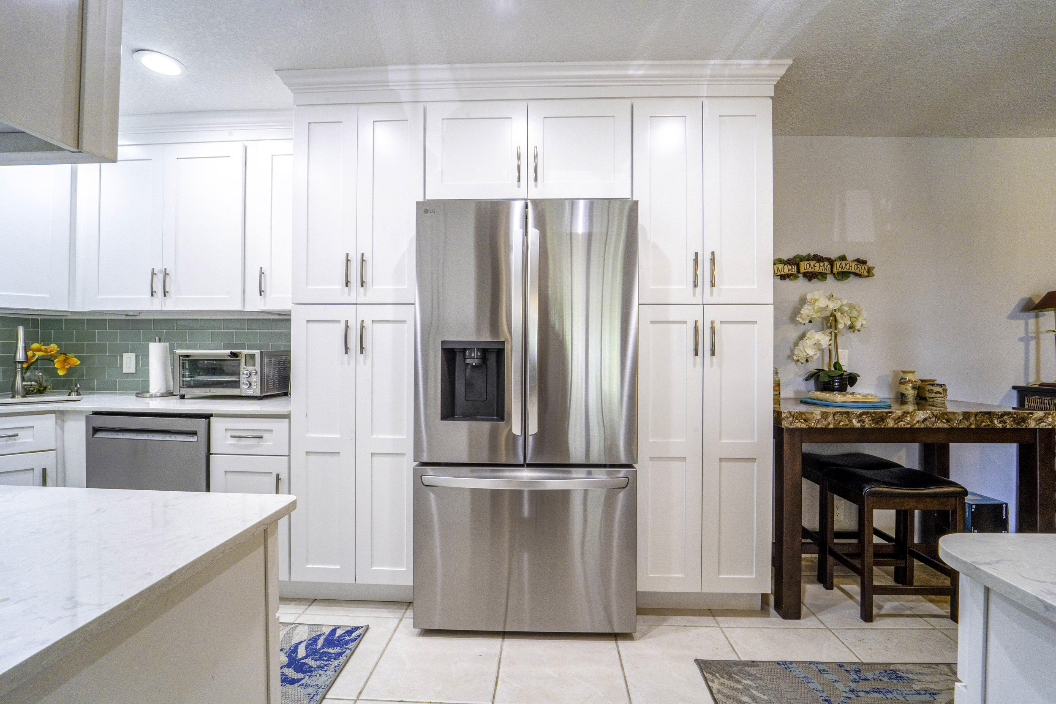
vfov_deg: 81.2
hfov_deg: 104.3
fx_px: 411
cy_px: 352
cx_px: 528
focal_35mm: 14
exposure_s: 1/30
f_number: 20
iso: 160
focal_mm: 14
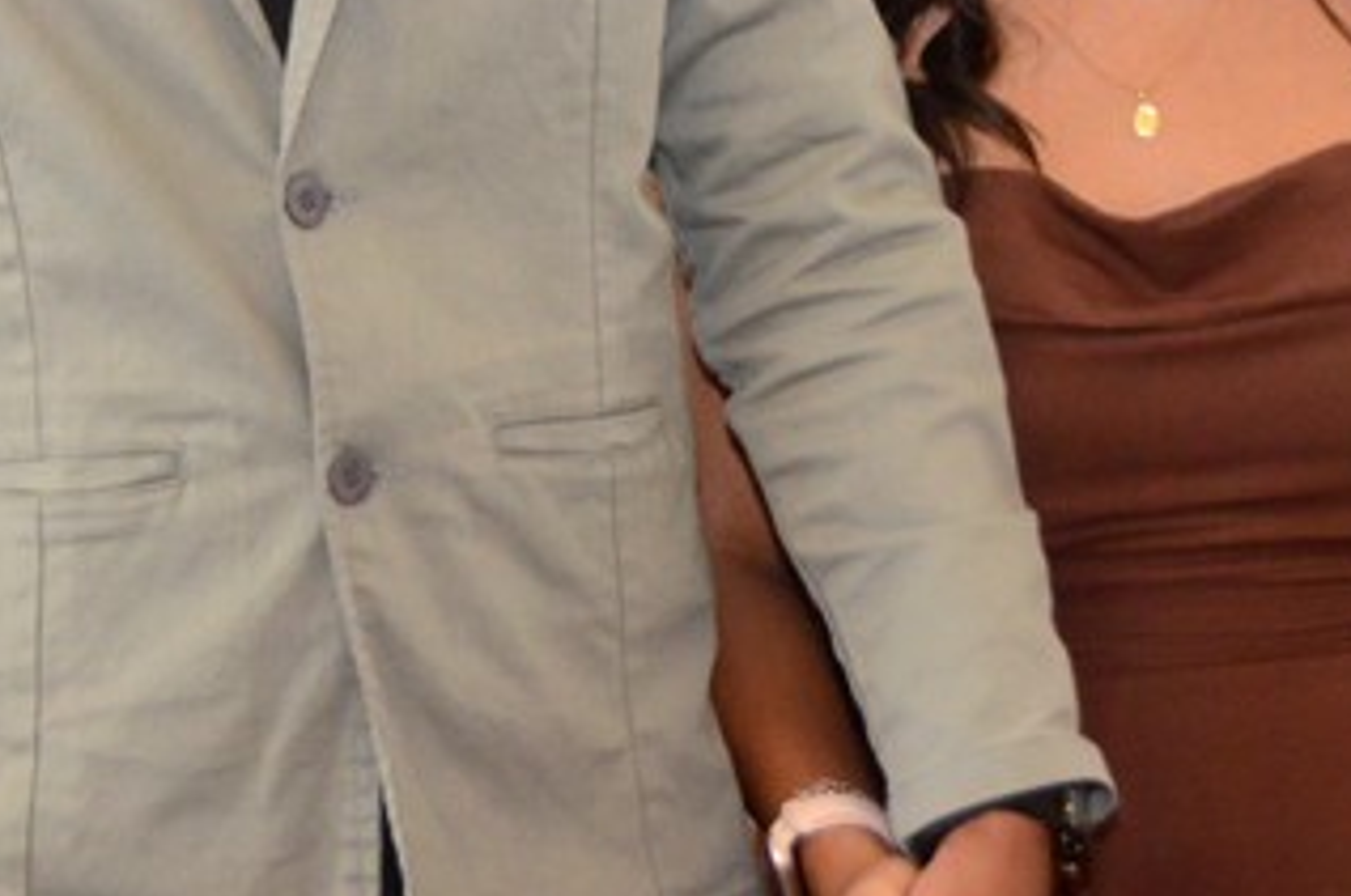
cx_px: 1001
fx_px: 5696
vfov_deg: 8.9
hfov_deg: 13.5
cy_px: -282
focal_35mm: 152
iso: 2500
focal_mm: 36
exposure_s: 1/160
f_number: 5
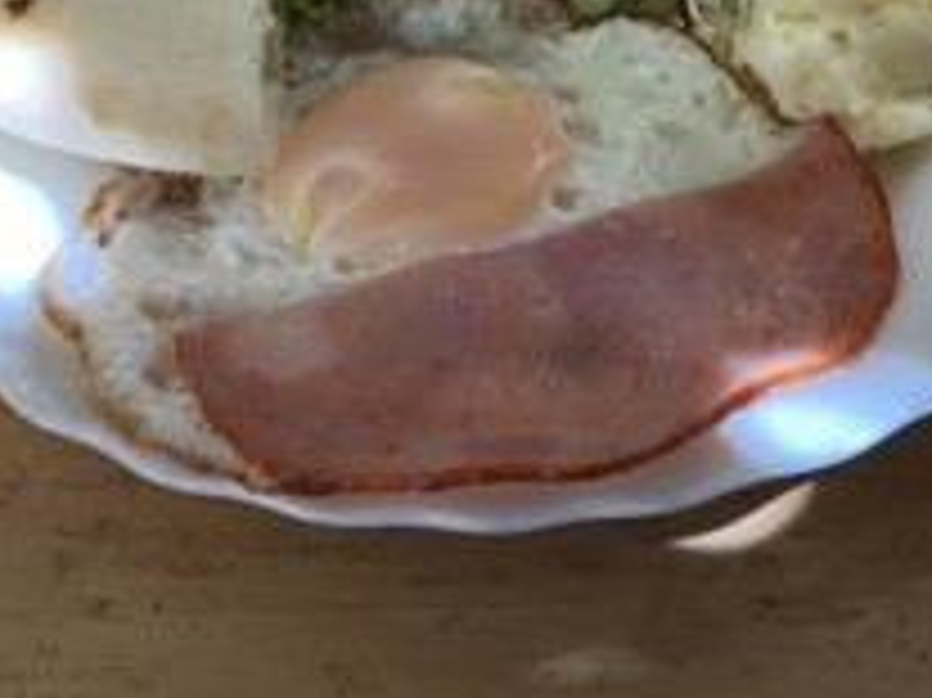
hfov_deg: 30.7
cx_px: 788
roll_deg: +1.3
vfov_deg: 22.8
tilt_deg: -42.3
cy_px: -41
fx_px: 1641
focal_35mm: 61
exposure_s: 1/120
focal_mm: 4
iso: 64
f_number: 1.8
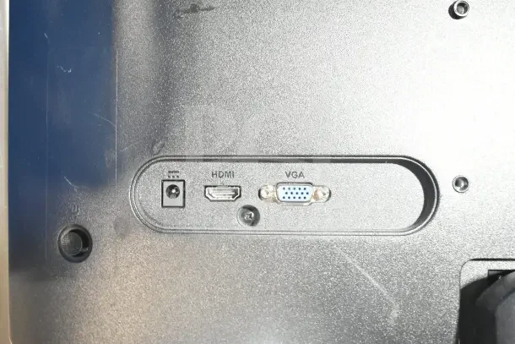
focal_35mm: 42
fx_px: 601
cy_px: 172
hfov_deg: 46.4
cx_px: 258
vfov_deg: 31.9
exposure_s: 1/50
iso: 2500
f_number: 4.2
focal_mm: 28
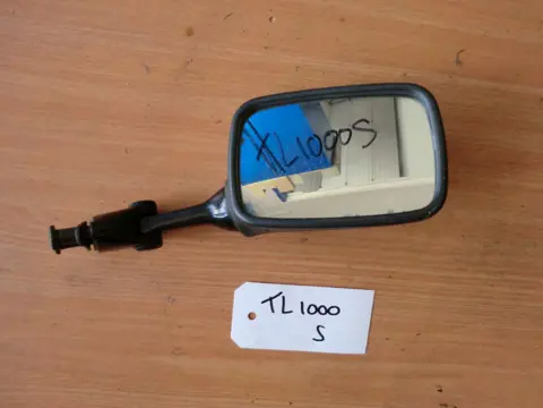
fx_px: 424
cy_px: 204
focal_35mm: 27
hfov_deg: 65.3
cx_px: 272
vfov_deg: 51.4
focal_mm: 4.9
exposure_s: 1/80
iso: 50
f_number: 3.2
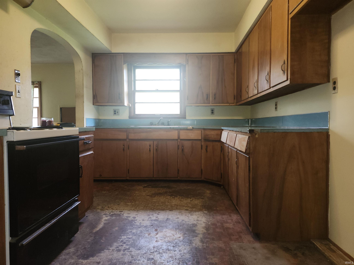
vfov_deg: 58.9
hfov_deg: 73.9
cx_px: 177
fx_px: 235
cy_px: 132
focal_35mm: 23
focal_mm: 5.54
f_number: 1.8
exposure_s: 1/24
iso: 160
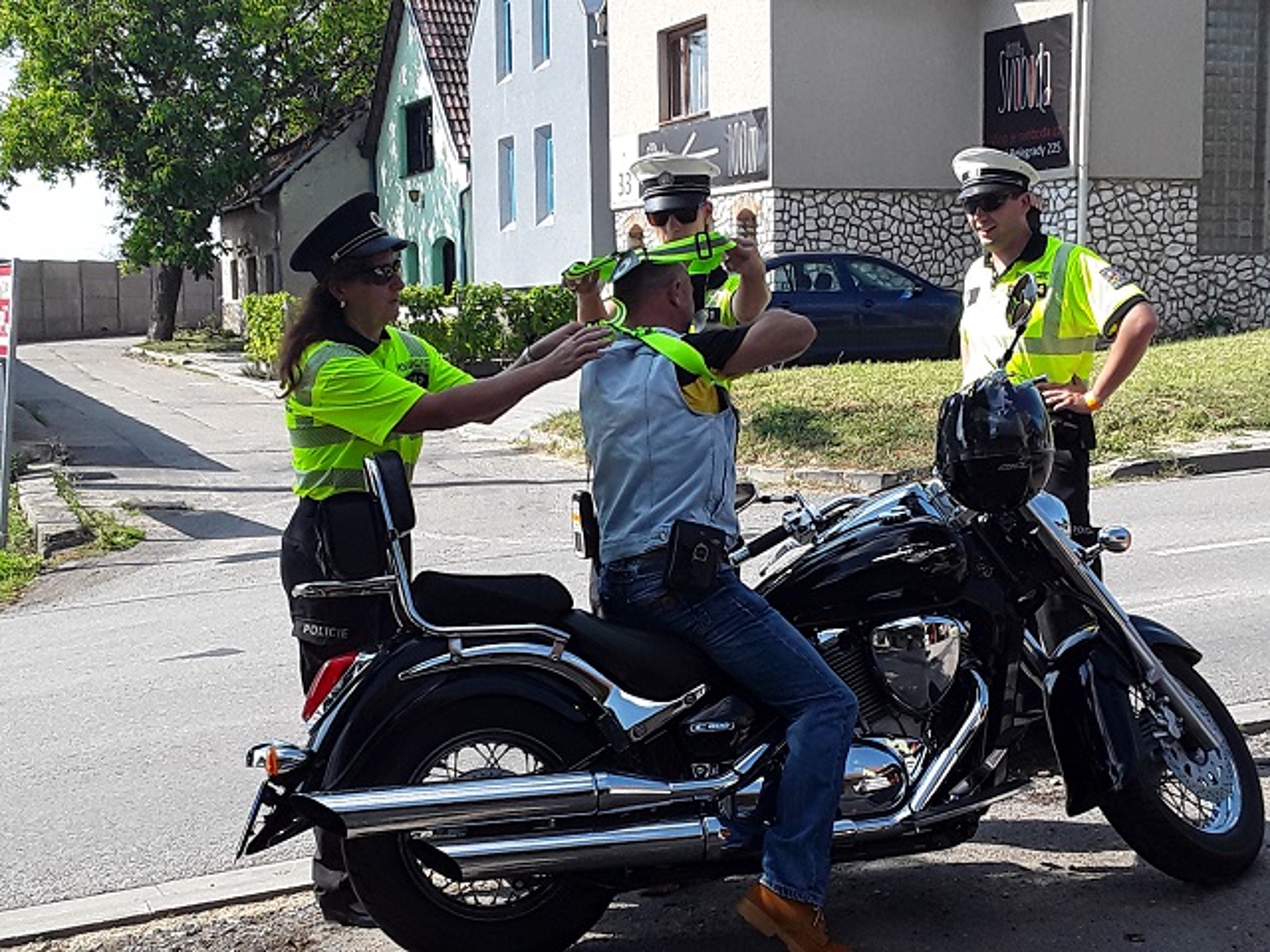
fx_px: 991
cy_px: 476
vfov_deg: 51.4
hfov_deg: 65.3
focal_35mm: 27
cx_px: 635
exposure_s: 1/944
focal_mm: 2.91
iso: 40
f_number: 1.9
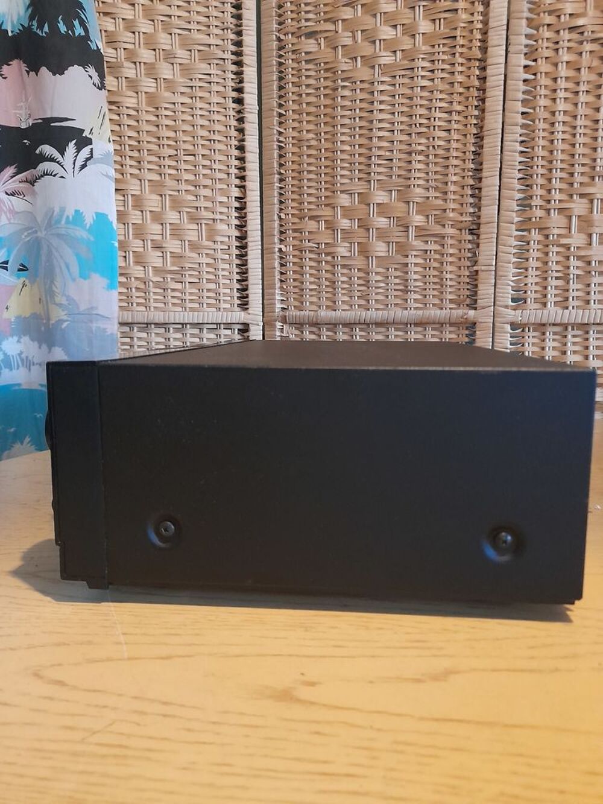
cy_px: 402
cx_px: 302
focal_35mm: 25
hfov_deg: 54.9
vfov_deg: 69.4
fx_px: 581
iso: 640
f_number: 2
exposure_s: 1/25
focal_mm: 4.6
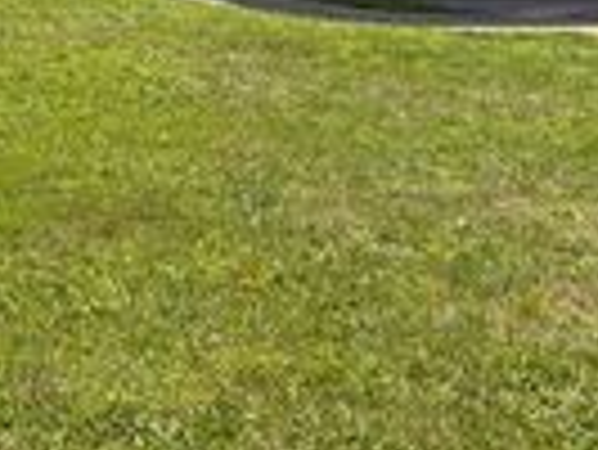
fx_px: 1556
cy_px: -263
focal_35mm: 90
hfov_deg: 20.9
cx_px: -31
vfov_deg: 15.0
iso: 80
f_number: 1.78
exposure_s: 1/5714
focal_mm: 6.76
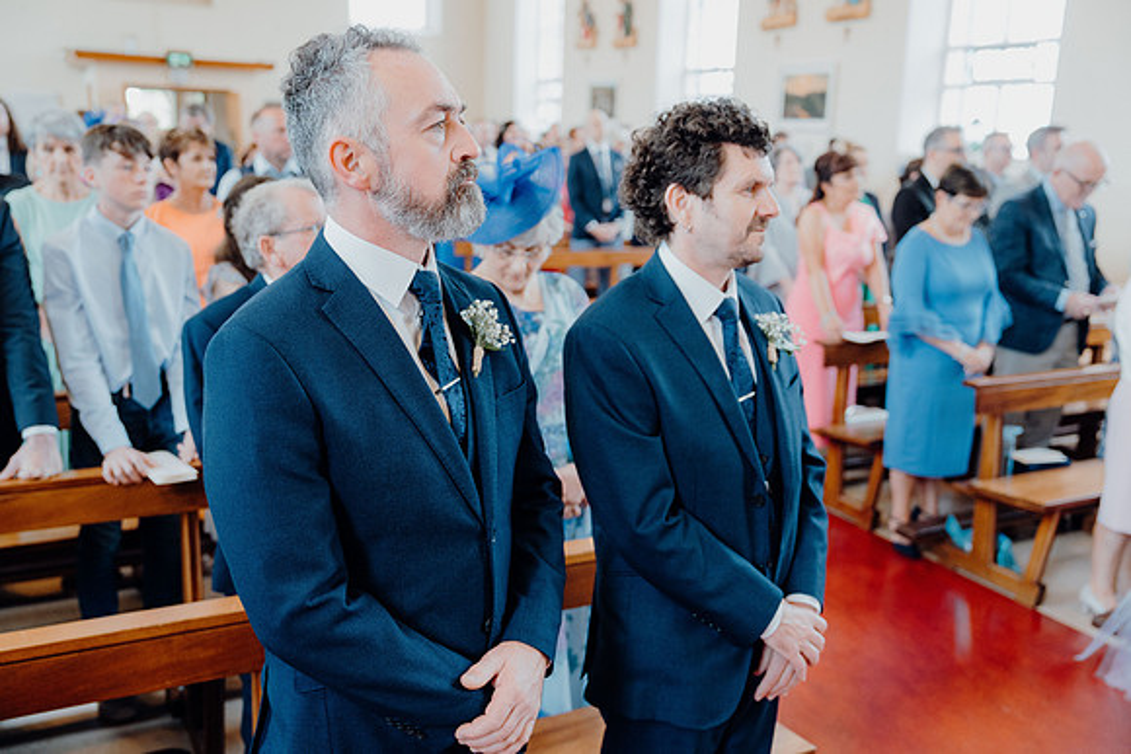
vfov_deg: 40.0
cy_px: 377
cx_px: 566
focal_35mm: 33
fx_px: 1037
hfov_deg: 57.2
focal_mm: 33
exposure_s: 1/200
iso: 1600
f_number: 2.8
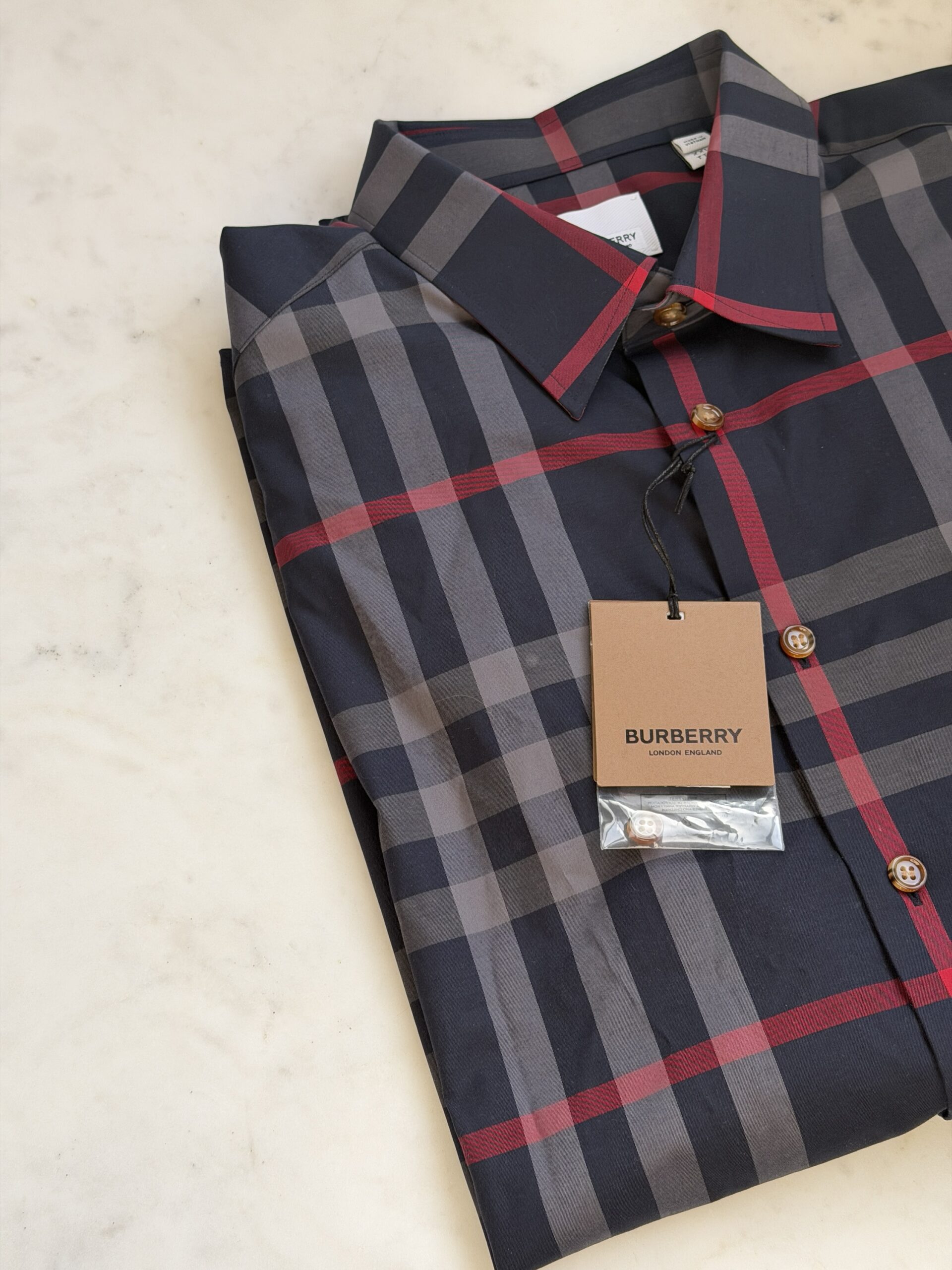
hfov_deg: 30.3
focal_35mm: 48
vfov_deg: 39.7
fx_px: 1760
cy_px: 635
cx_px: 476
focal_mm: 6.76
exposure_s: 1/121
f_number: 1.78
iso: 100
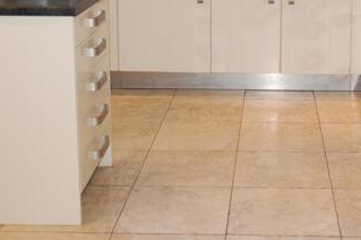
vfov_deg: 17.2
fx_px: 772
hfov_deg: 26.1
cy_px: -6
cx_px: 258
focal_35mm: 77
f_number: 3.8
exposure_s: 1/60
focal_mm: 25
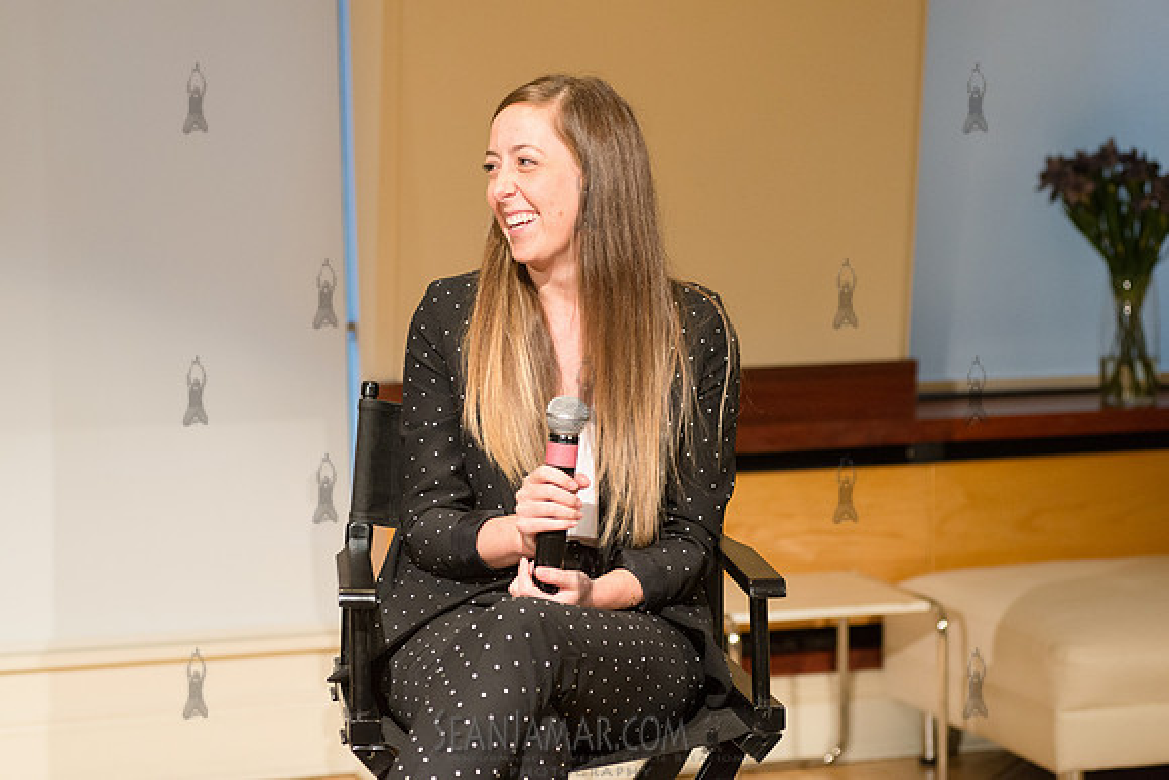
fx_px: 2598
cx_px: 584
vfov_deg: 17.1
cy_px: 390
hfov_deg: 25.4
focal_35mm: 80
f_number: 4
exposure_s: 1/160
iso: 2500
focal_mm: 80
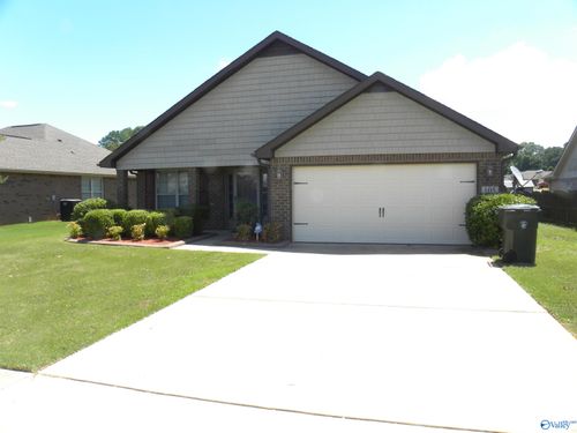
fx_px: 433
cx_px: 288
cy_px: 216
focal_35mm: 26
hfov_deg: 67.3
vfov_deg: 53.1
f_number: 8
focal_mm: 4.6
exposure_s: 1/60
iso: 64
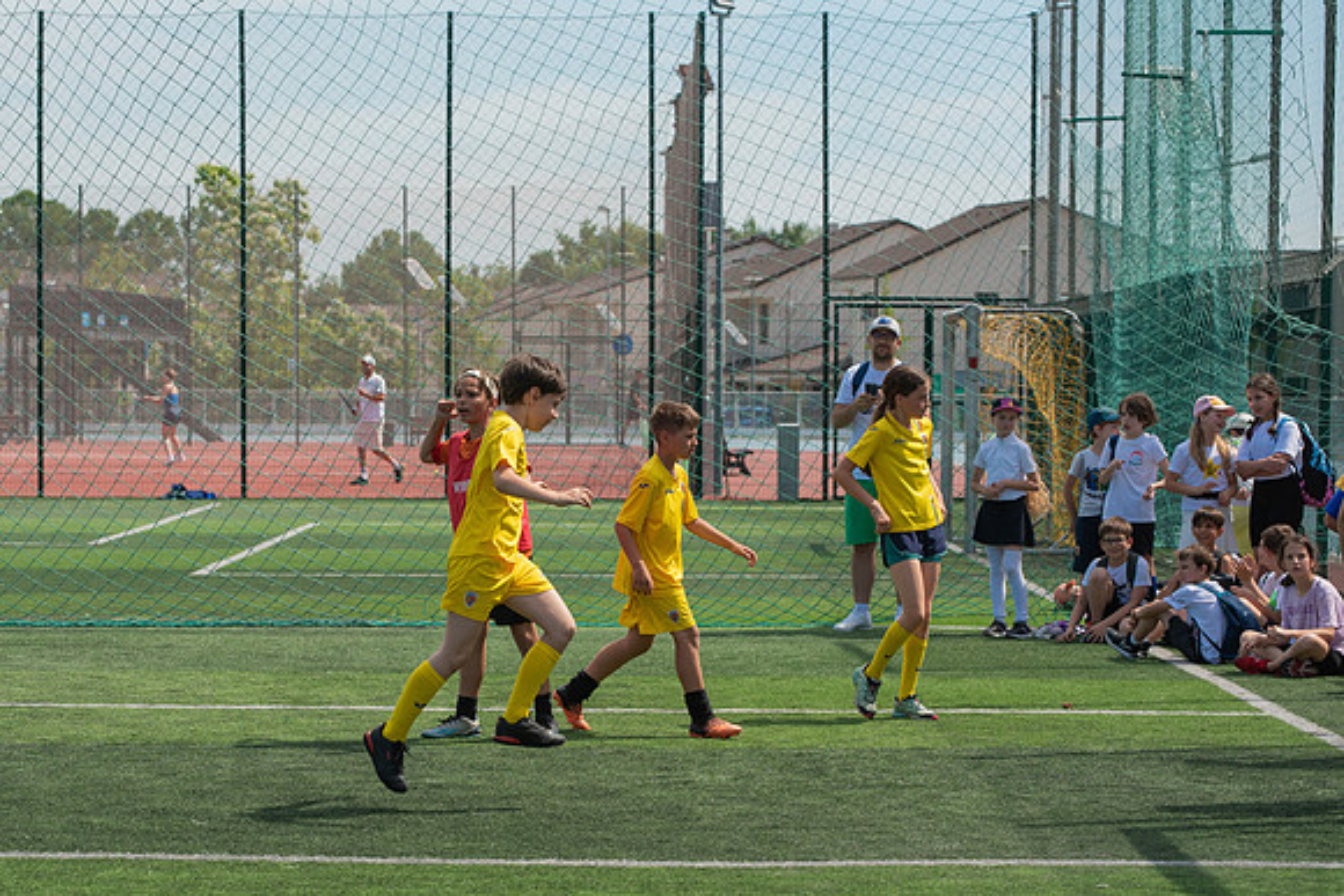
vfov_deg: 11.6
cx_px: 506
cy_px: 546
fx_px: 4423
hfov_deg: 17.3
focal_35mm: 118
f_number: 5.6
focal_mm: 95
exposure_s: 1/2000
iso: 320
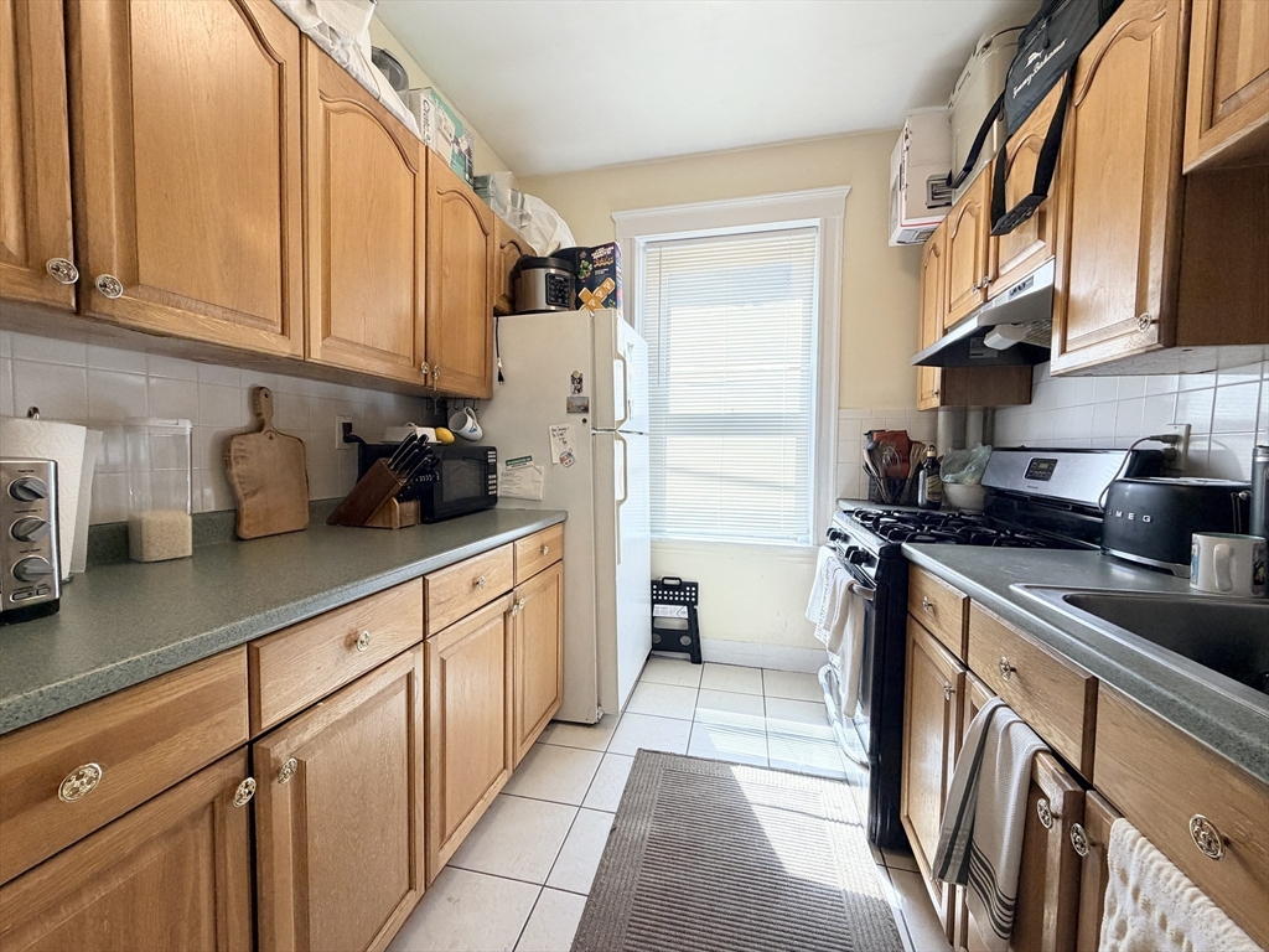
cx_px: 634
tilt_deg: -2.7
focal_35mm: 14
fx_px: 513
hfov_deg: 102.1
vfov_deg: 85.7
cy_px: 476
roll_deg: -0.4
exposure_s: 1/120
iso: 125
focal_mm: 2.22
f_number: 2.2
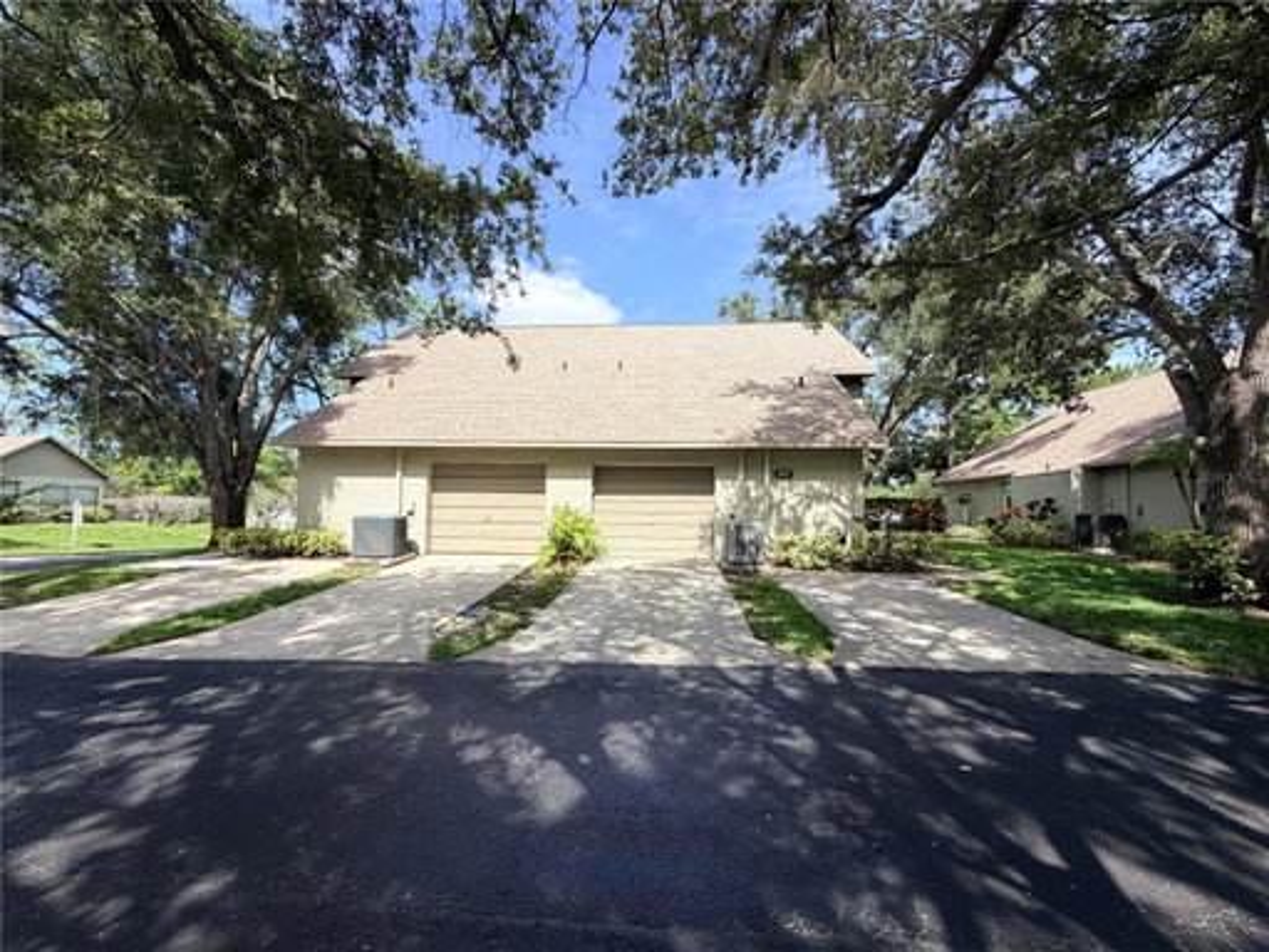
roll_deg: -0.5
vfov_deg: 85.7
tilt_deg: +4.0
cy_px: 476
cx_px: 634
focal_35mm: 14
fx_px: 513
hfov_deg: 102.1
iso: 32
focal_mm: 2.22
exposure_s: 1/770
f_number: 2.2
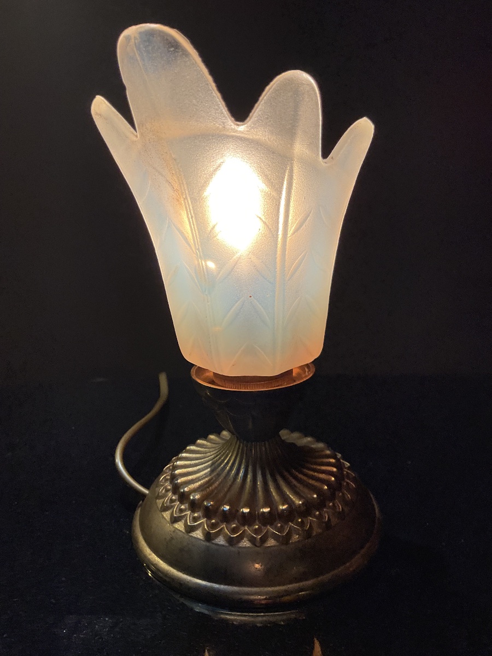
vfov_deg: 61.7
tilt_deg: -12.3
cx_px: 246
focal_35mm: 29
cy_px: 328
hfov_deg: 48.2
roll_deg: +2.2
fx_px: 550
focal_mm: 3
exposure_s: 1/100
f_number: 1.8
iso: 25
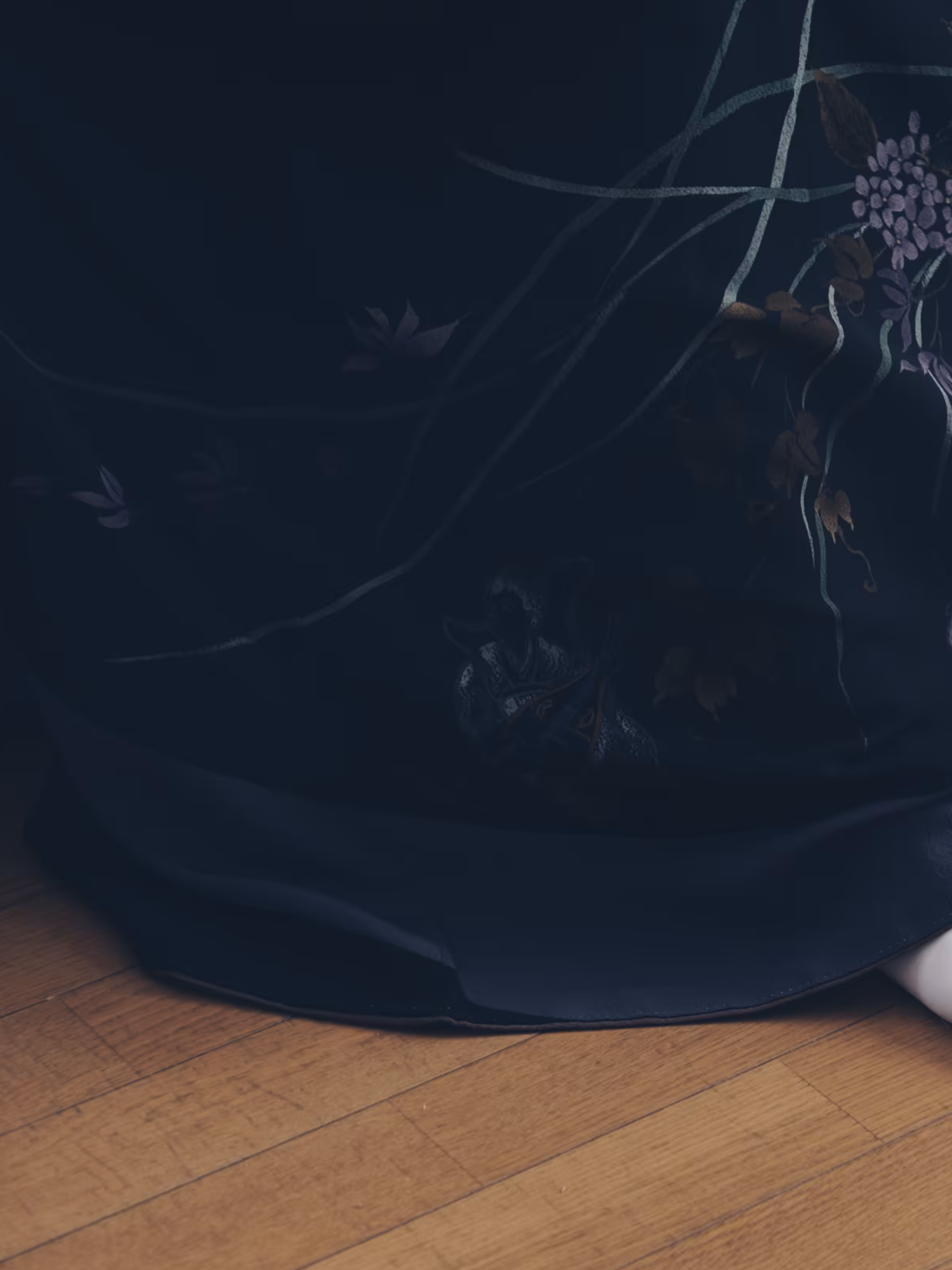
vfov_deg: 19.3
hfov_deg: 14.4
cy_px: 638
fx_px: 3740
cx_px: 751
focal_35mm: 102
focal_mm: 46.6
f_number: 4.7
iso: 200
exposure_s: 1
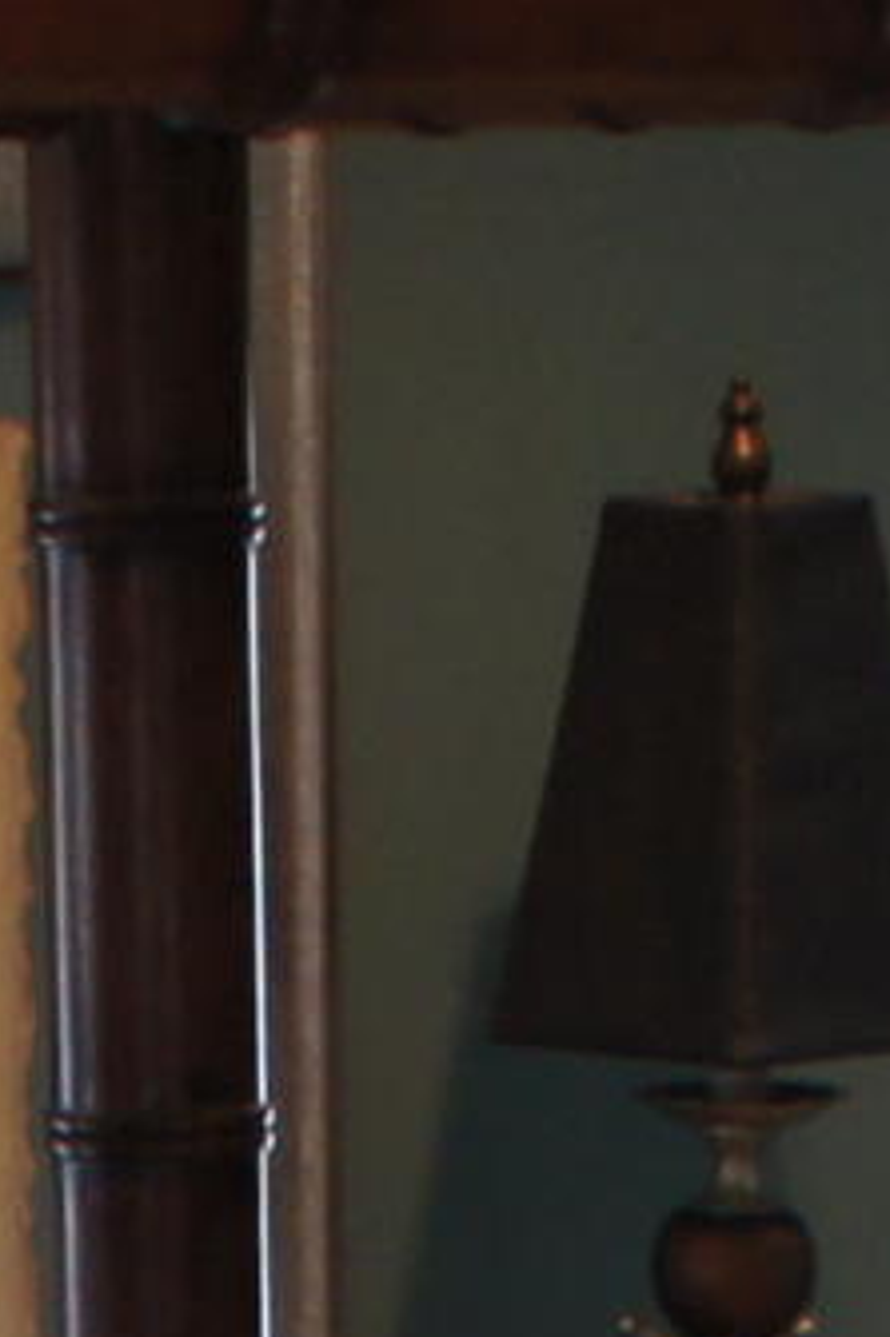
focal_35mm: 242
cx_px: -176
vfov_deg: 7.5
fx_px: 8983
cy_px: 3943
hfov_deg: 5.6
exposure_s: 1/30
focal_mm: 18
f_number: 3.5
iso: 500
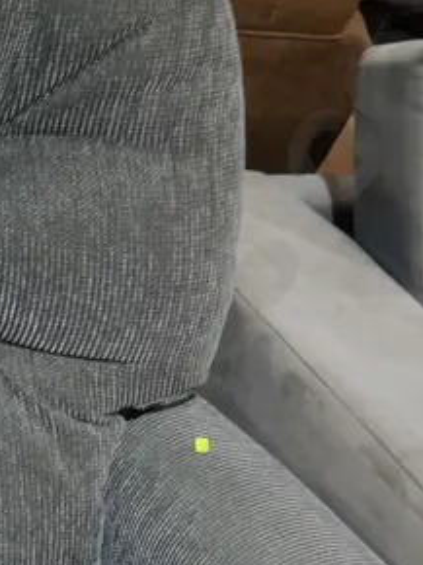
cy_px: 653
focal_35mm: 99
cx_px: -42
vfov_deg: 18.9
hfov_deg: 14.6
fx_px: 1615
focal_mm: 14
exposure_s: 1/60
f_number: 3.5
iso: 320
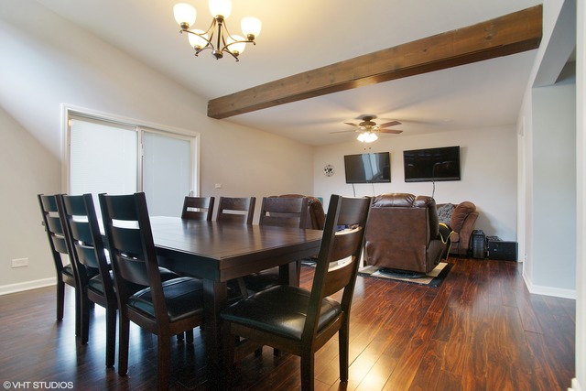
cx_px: 293
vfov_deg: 70.5
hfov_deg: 93.3
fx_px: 277
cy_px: 196
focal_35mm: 17
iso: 400
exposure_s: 1/1.25
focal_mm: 17
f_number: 8
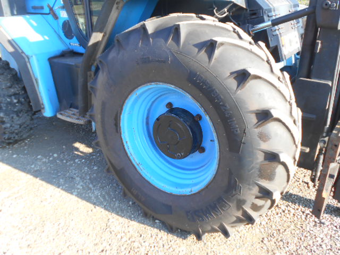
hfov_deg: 54.0
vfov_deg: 41.8
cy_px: 128
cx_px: 170
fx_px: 334
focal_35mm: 34
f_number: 3.6
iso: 80
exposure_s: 1/80
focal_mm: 5.8
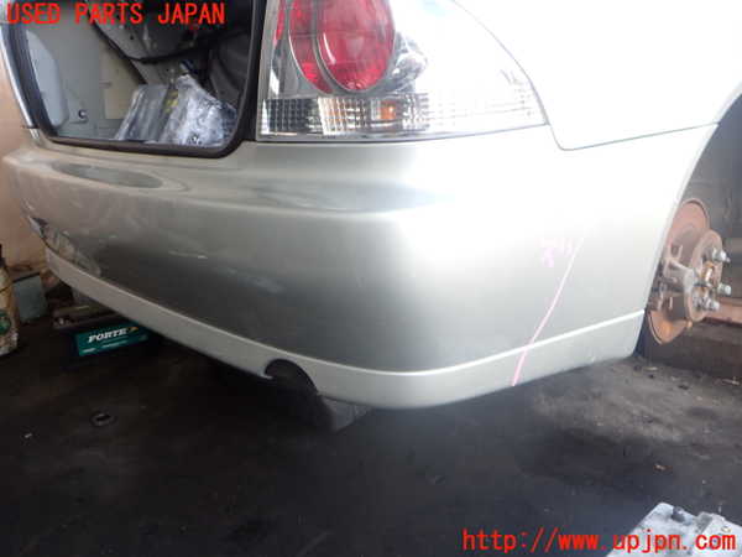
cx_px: 371
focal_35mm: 30
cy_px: 278
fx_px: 643
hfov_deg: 60.0
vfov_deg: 46.8
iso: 200
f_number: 2.3
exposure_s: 1/80
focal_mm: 5.4
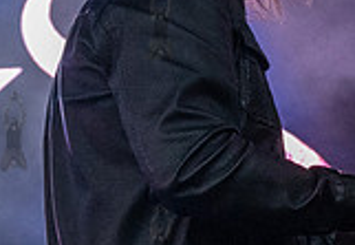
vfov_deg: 7.5
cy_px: 186
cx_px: 694
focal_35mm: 188
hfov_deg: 10.1
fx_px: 1873
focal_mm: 38
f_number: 4.5
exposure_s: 1/200
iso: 4000
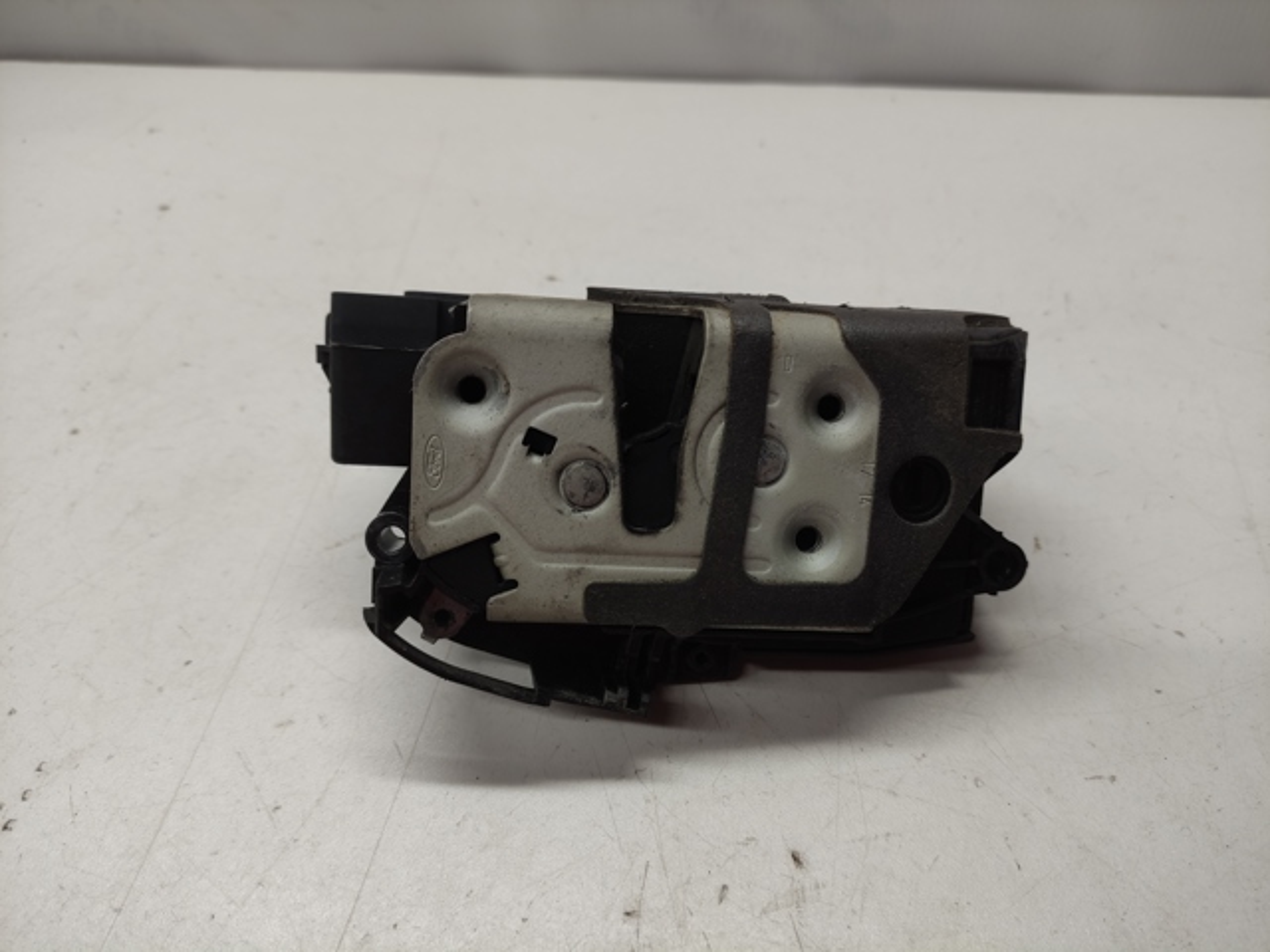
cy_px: 476
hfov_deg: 69.4
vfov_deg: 54.9
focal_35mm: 25
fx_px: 917
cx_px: 635
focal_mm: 5.43
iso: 101
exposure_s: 1/100
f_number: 1.89
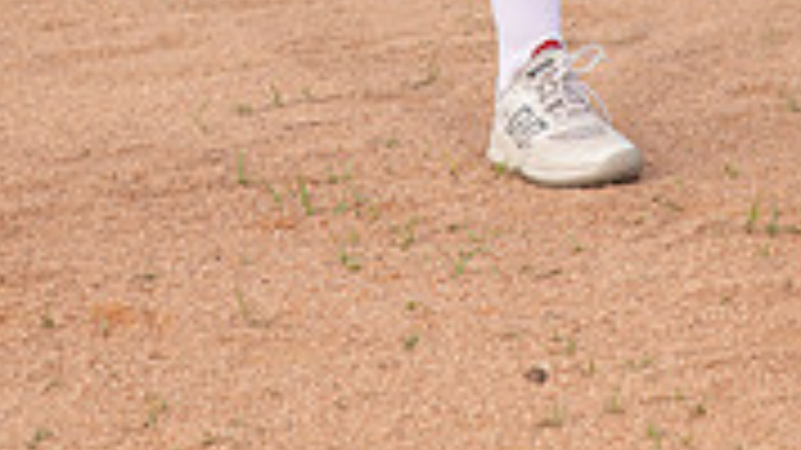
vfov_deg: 6.8
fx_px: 3652
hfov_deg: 12.5
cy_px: -531
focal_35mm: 172
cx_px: 387
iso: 200
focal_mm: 65
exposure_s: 1/320
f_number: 6.3
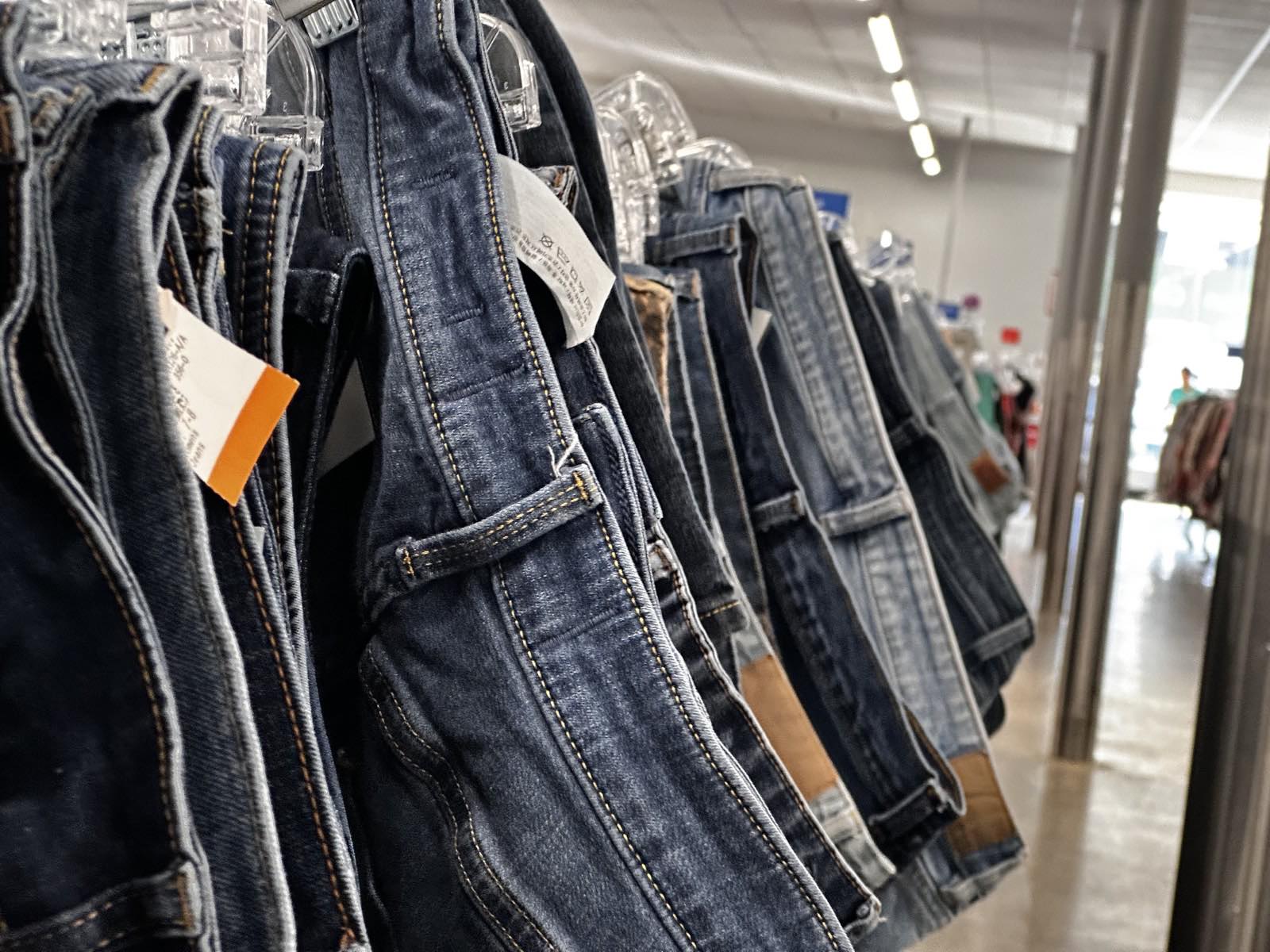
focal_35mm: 77
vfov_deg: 19.1
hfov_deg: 25.3
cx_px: 635
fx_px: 2825
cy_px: 476
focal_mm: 9
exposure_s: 1/60
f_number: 2.8
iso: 250
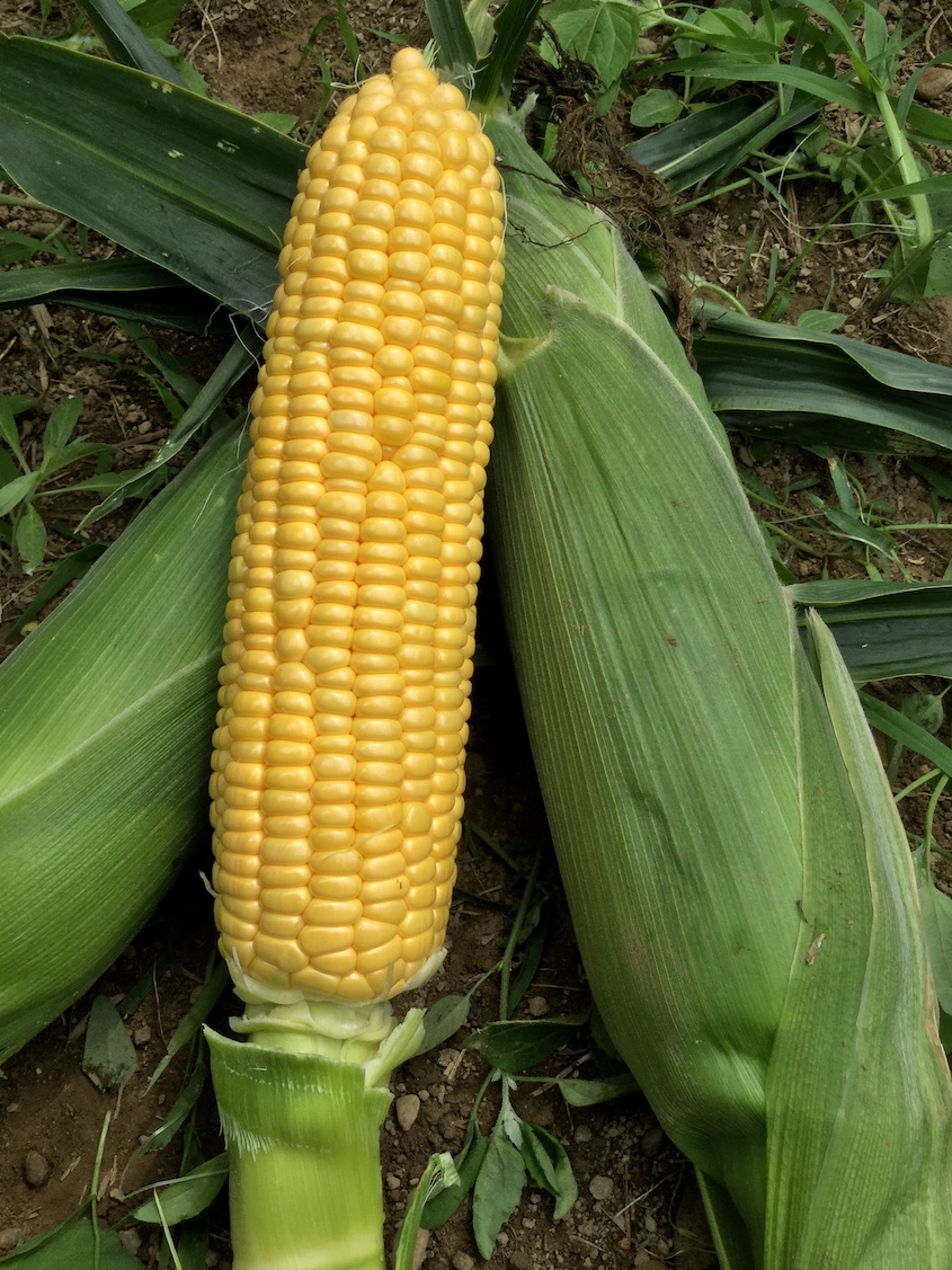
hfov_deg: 42.9
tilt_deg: -66.0
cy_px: 600
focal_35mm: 33
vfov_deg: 55.3
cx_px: 468
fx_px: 1210
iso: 25
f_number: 2.4
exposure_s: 1/799
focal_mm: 3.3
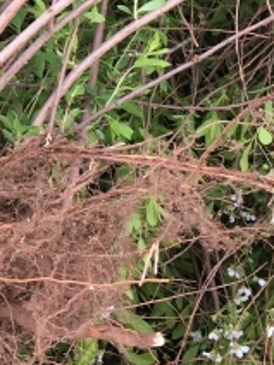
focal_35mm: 146
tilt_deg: -62.2
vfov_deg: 12.7
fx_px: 1541
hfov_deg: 9.7
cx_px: -207
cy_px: -207
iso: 25
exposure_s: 1/252
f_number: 2.2
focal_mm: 4.15
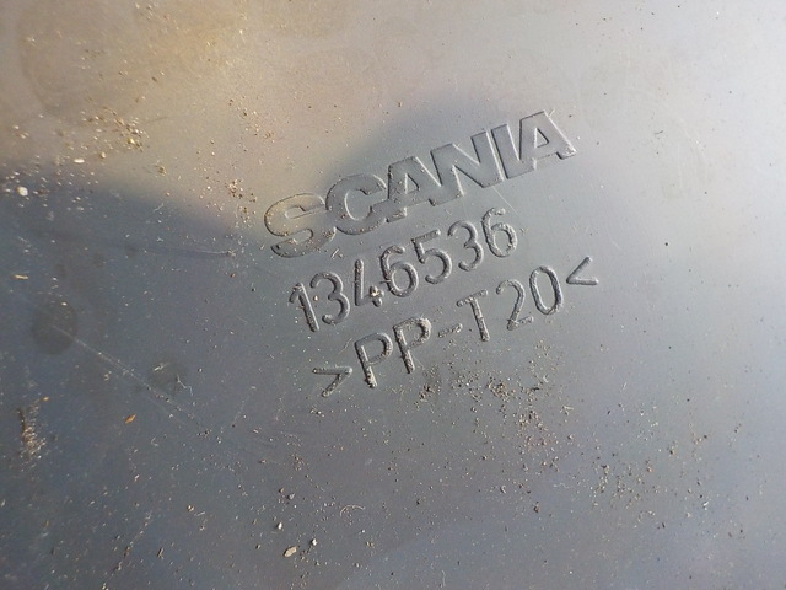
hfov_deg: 60.0
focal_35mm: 30
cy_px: 295
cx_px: 393
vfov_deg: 46.8
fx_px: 681
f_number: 3.3
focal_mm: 4.1
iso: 320
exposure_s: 1/30
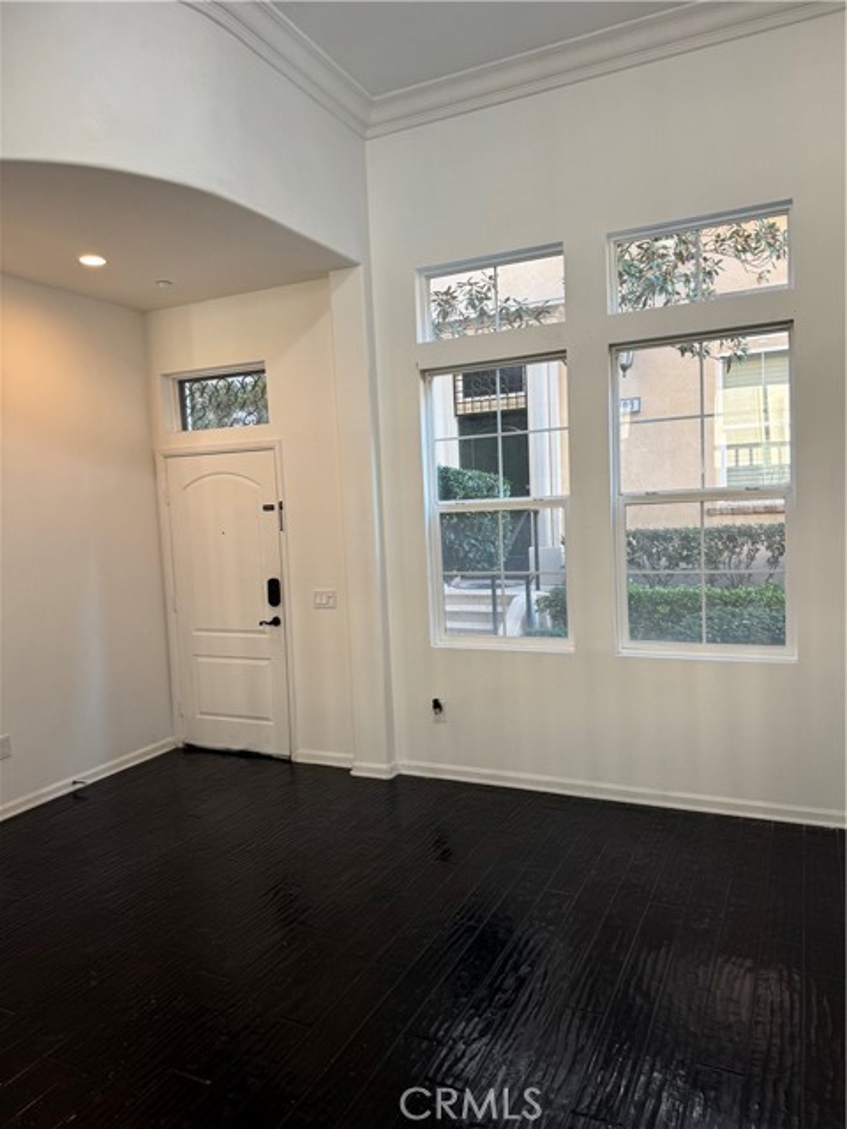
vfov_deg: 71.6
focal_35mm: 24
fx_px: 783
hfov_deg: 56.8
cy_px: 564
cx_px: 424
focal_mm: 6.76
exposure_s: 1/60
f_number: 1.78
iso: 125
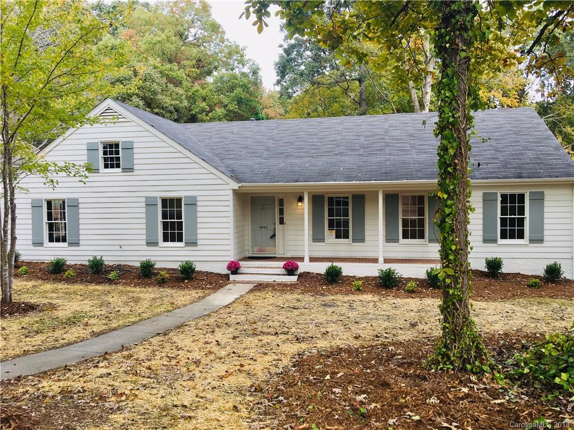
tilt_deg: -3.4
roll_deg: +1.4
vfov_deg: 48.2
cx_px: 287
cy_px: 215
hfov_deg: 61.7
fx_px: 481
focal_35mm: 29
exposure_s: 1/313
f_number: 2.2
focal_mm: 4.15
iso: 25
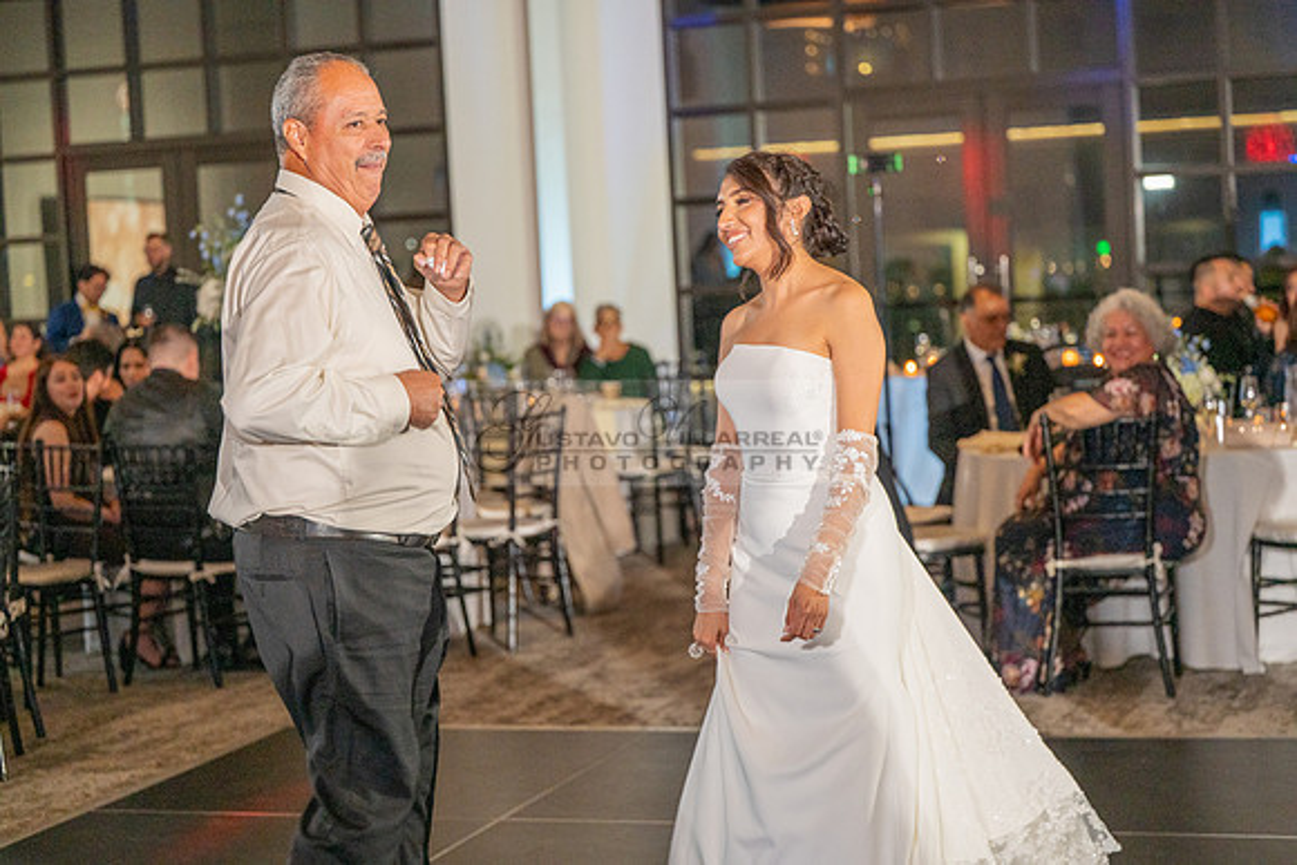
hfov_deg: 28.8
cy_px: 432
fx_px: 2522
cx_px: 648
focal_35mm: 70
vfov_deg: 19.5
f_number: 2.8
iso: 1600
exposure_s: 1/200
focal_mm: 70
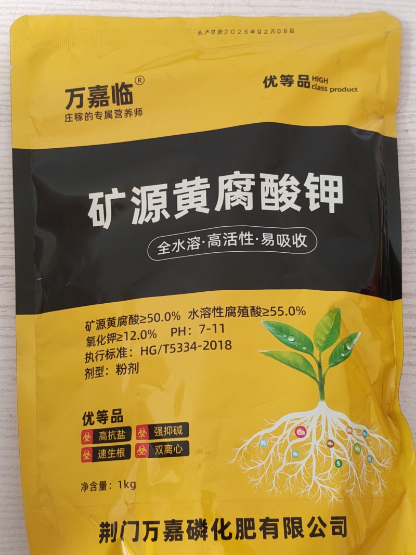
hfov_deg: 28.6
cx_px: 208
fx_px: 817
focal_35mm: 51
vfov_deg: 37.5
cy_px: 278
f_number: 1.88
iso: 774
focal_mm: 4.84
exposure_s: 1/50
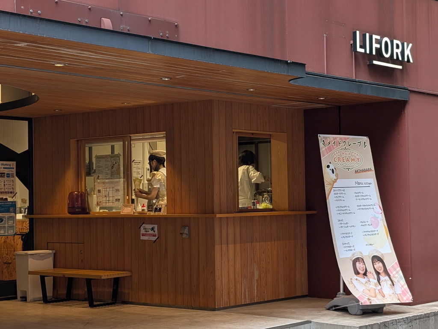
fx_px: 620
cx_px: 219
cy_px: 164
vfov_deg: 29.7
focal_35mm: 49
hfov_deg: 38.9
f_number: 1.68
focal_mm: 6.9
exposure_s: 1/50
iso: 25
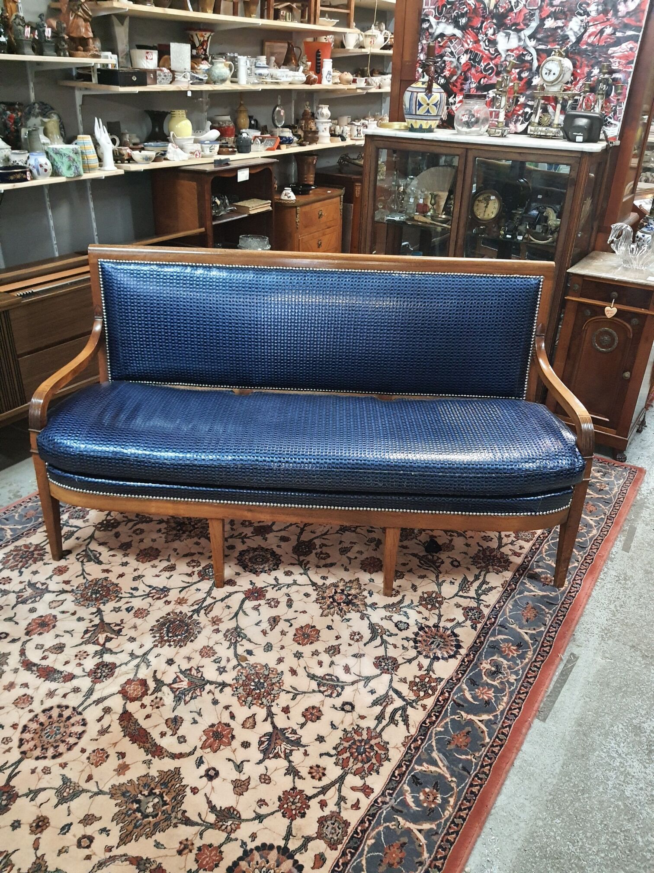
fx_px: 655
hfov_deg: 53.1
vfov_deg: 67.3
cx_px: 327
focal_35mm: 26
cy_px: 436
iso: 640
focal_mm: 4.32
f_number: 1.7
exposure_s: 1/50
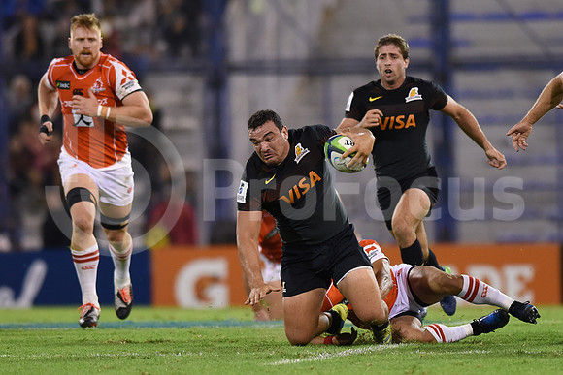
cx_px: 282
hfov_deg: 6.9
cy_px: 188
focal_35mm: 300
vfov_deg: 4.6
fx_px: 4693
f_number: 2.8
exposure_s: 1/800
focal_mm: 300
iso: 2000
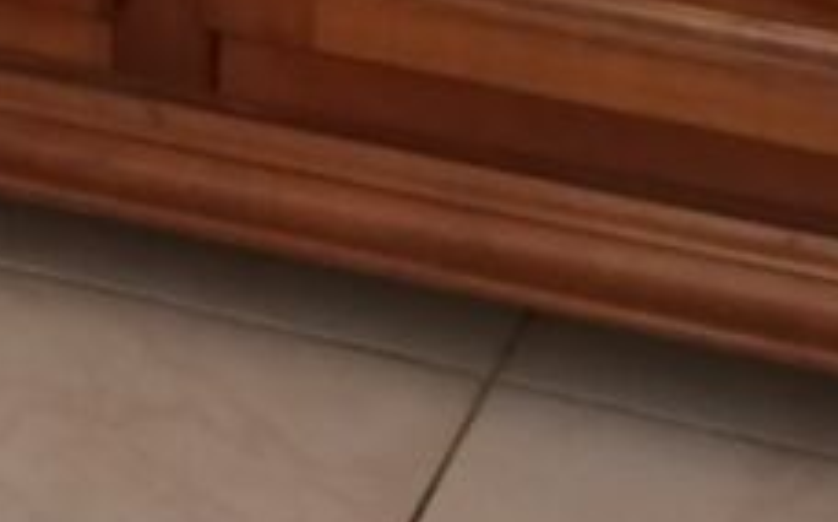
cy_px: -698
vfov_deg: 7.5
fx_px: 3719
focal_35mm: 163
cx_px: -44
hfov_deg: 12.7
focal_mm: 3.6
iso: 400
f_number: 1.8
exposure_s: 1/25.7
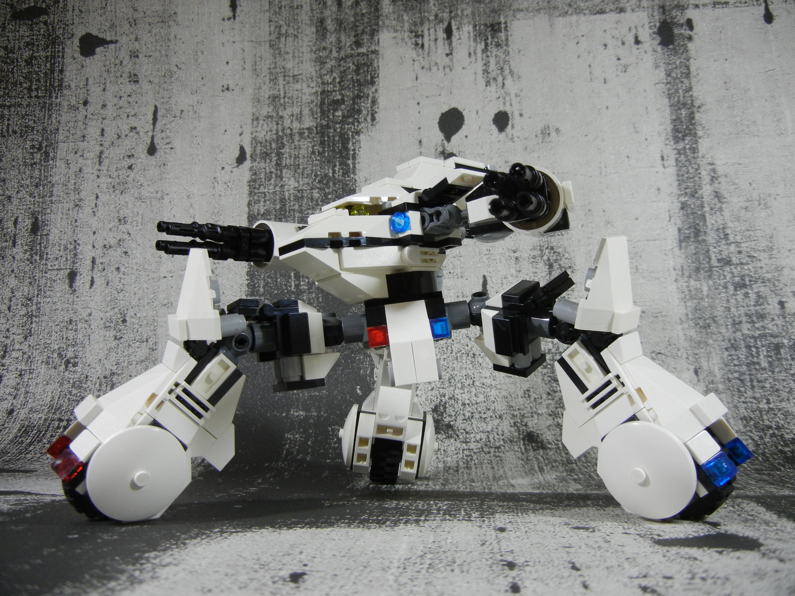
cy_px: 298
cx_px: 398
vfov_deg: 46.8
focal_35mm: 30
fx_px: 689
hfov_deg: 60.0
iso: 400
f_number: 3.5
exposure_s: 1/56.6
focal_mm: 5.4
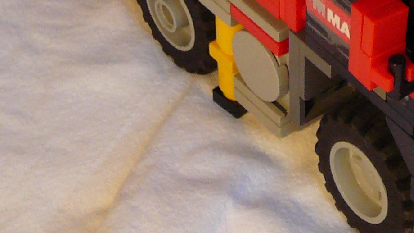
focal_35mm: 185
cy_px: -128
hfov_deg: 11.6
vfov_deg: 6.5
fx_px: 2030
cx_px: 379
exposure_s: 1/15
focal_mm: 9.1
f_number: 3.6
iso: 200
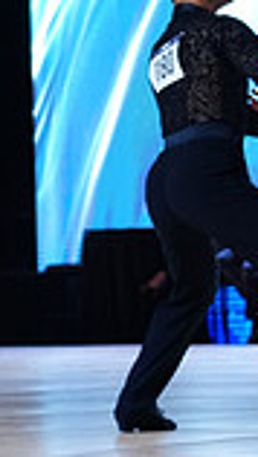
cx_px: 693
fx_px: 2843
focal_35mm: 234
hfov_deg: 5.0
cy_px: 184
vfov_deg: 9.2
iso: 2000
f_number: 4
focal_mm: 61
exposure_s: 1/500
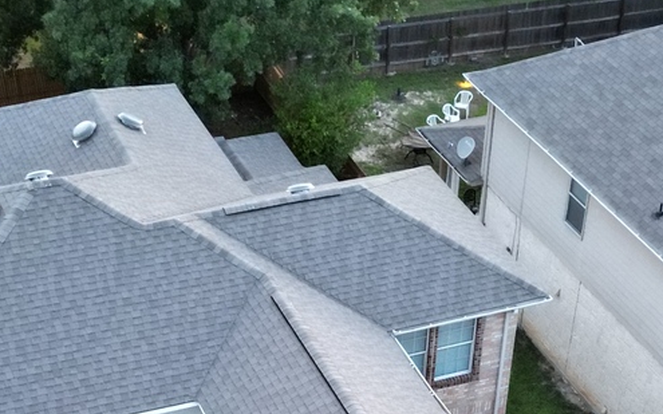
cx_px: 280
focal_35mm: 74
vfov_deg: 16.0
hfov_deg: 27.8
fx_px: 1337
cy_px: 644
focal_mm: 6.72
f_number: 1.7
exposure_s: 1/10
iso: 890
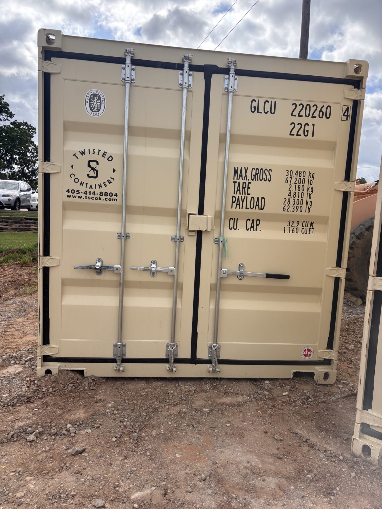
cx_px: 191
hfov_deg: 53.1
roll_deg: -4.6
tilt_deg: -6.8
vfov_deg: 67.3
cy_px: 254
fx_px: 383
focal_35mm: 26
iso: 50
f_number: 1.6
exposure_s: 1/2242
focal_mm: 5.96
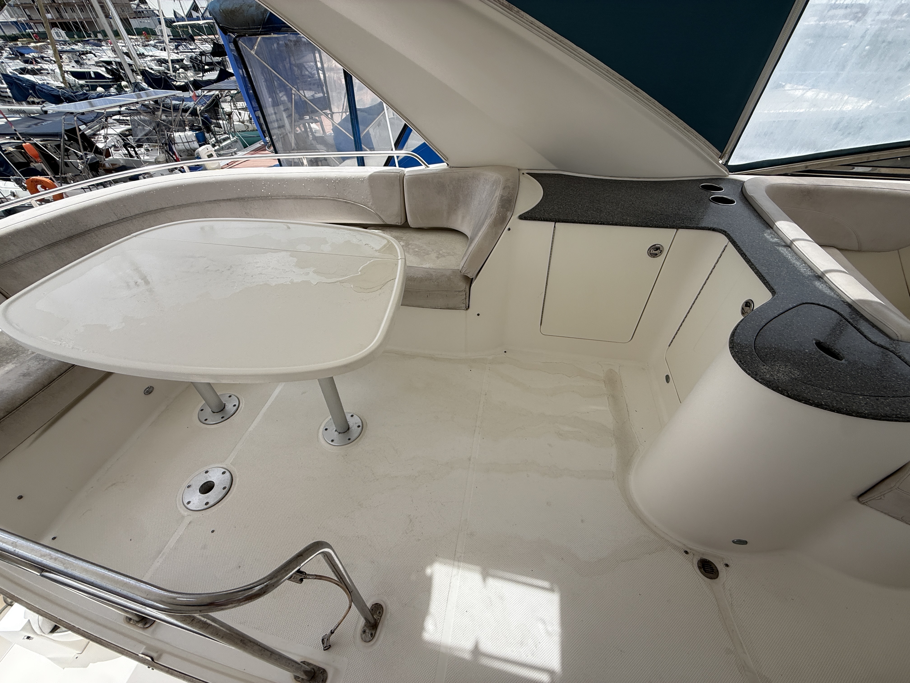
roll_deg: +1.4
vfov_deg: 85.7
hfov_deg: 102.1
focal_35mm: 14
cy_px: 342
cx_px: 455
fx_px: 368
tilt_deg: -41.1
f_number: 2.2
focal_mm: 2.22
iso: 50
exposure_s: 1/2320
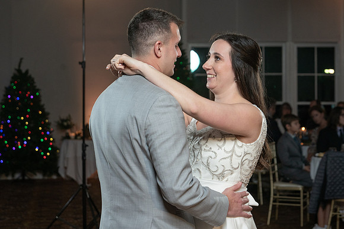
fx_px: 742
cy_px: 109
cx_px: 158
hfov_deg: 26.1
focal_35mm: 78
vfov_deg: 17.6
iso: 2000
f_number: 5.6
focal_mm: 70
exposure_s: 1/200
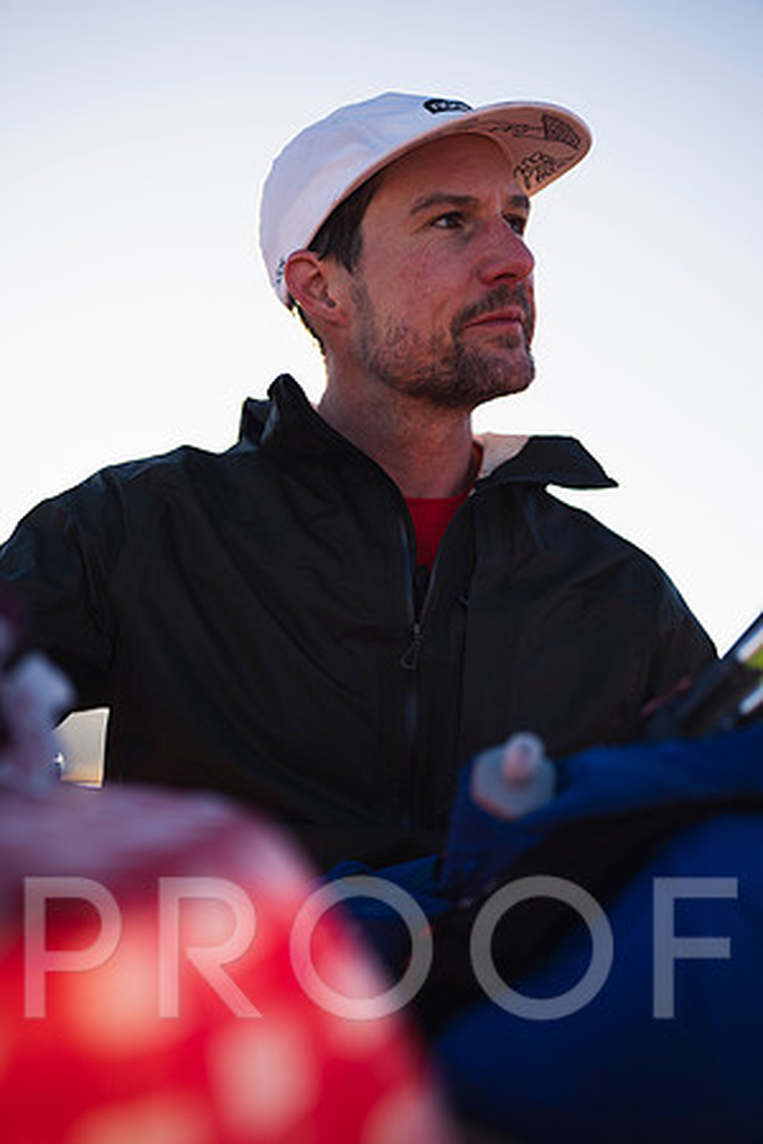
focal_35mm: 50
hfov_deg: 27.0
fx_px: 1589
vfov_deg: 39.6
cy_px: 572
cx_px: 382
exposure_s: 1/1600
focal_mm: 50
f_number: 1.4
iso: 100
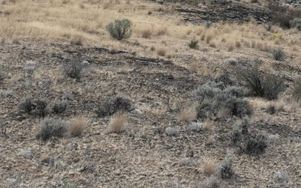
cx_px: 418
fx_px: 771
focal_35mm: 94
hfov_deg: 19.8
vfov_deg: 13.3
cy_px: -76
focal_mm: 12.29
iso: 100
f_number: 2.8
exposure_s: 1/640
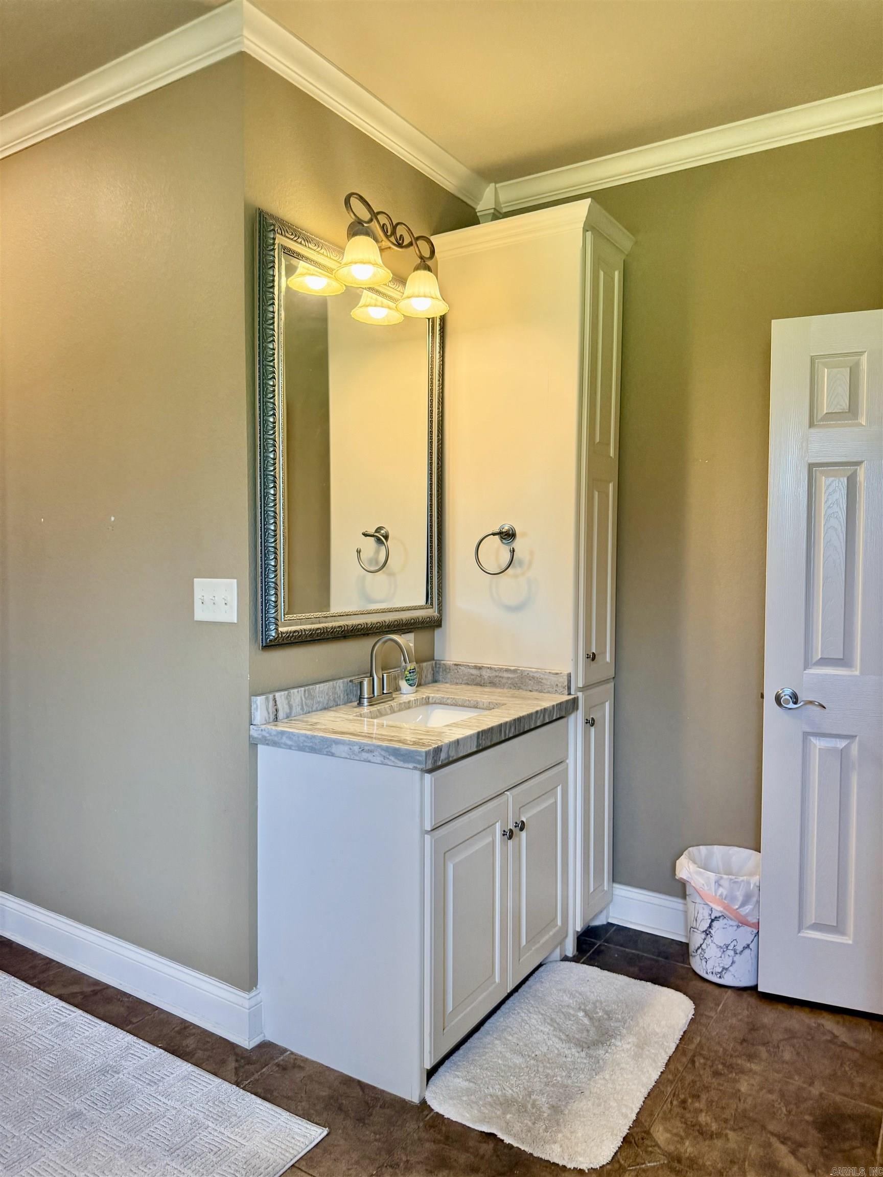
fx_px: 816
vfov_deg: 71.6
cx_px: 442
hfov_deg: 56.8
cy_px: 588
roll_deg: -0.9
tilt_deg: -2.0
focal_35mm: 24
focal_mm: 6.76
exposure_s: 1/182
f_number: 1.78
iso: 200
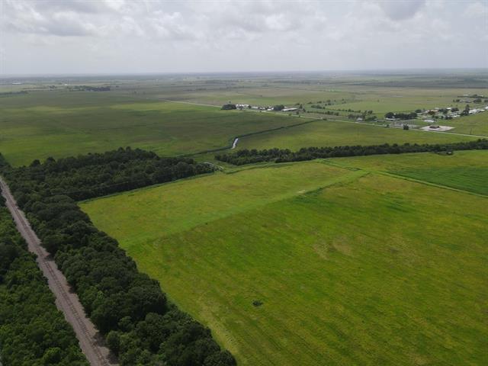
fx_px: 338
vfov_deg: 56.8
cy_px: 183
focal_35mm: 24
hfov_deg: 71.6
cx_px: 244
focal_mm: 4.5
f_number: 2.8
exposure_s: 1/800
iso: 100
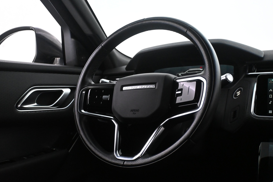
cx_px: 139
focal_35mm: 35
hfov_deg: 54.7
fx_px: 264
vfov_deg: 38.1
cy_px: 92
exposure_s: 1/60
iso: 5600
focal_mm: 22.5
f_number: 4
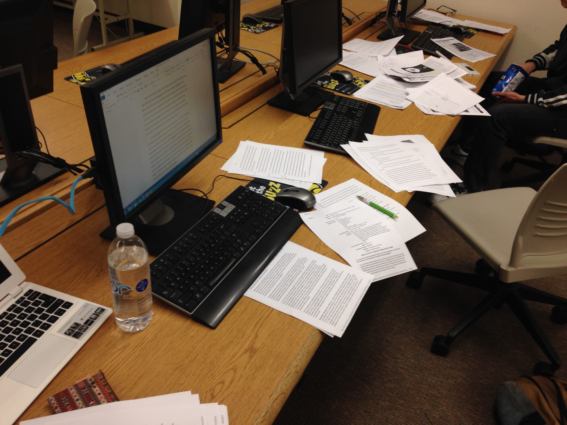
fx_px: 541
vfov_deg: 42.9
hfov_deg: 55.4
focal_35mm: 33
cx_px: 284
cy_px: 212
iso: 50
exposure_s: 1/24
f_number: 2.4
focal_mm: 4.12
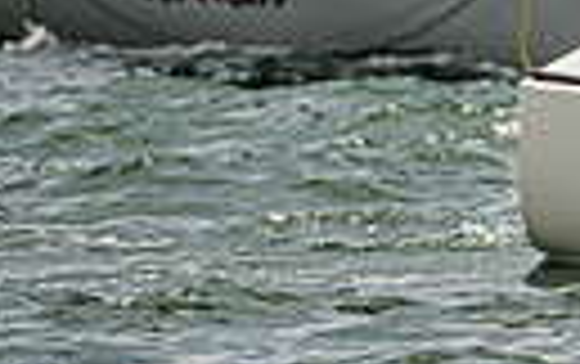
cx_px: 1215
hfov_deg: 0.8
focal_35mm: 2624
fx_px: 41532
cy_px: -316
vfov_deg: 0.5
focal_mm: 400
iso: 400
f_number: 8
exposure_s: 1/2000
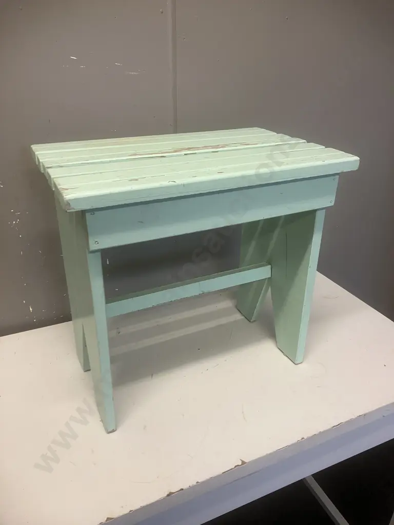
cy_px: 262
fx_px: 425
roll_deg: -1.2
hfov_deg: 49.7
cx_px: 197
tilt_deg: -23.8
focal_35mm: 28
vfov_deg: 63.4
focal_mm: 3.99
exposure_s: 1/50
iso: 50
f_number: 1.8
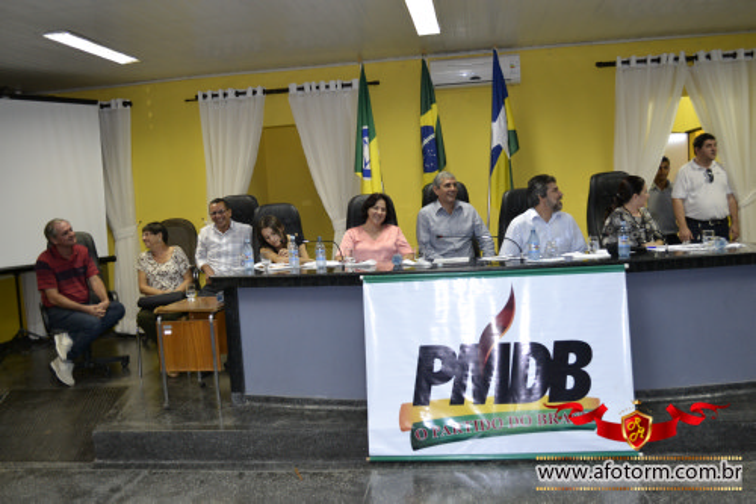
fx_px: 693
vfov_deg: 39.9
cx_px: 378
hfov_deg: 57.2
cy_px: 252
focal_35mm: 33
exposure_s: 1/60
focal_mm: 22
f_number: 3.8
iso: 1400
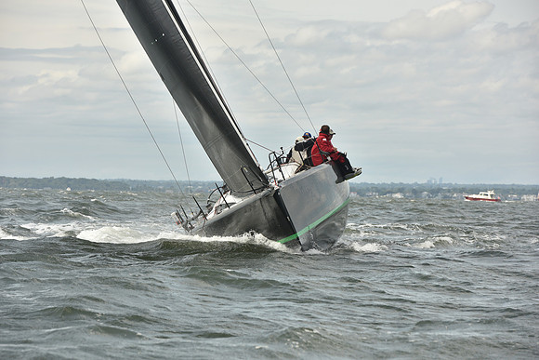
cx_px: 270
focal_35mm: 180
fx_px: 2696
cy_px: 180
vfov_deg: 7.6
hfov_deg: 11.4
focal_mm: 180
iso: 250
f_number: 9
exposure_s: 1/800
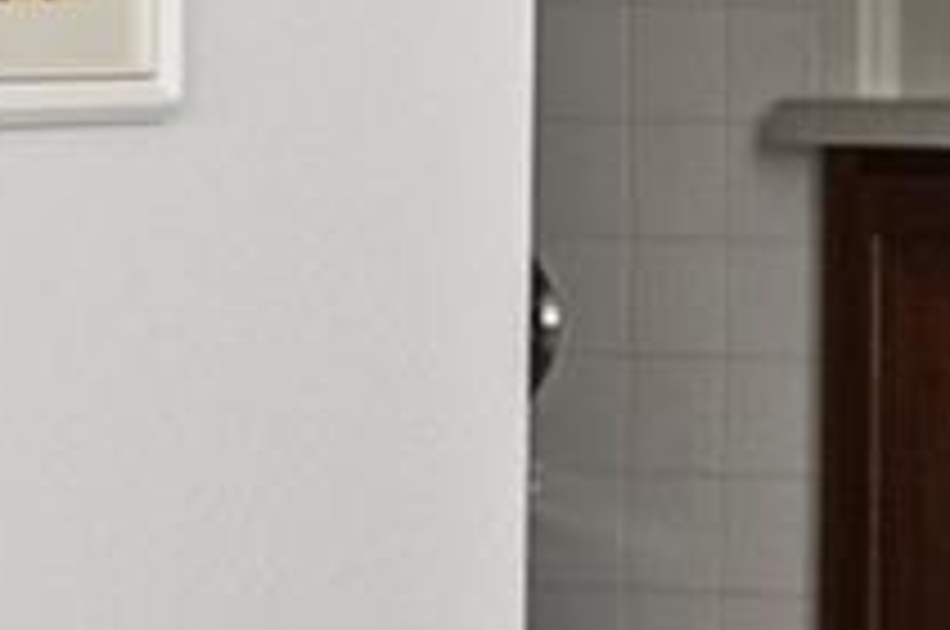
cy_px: -142
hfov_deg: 4.9
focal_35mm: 395
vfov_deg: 3.5
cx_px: 3210
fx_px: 10408
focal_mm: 35
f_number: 4
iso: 500
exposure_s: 1/30
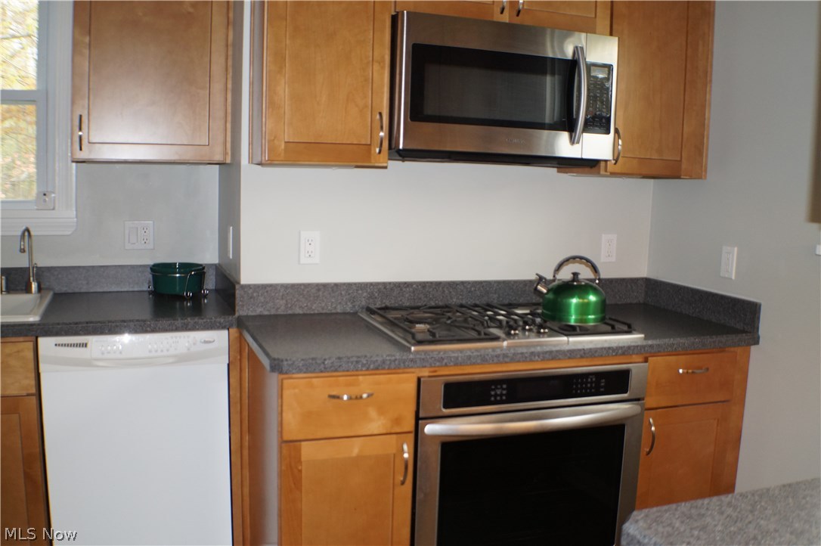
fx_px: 957
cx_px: 410
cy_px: 273
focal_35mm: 42
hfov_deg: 46.4
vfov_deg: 31.8
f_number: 4.5
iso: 640
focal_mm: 28
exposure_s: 1/160
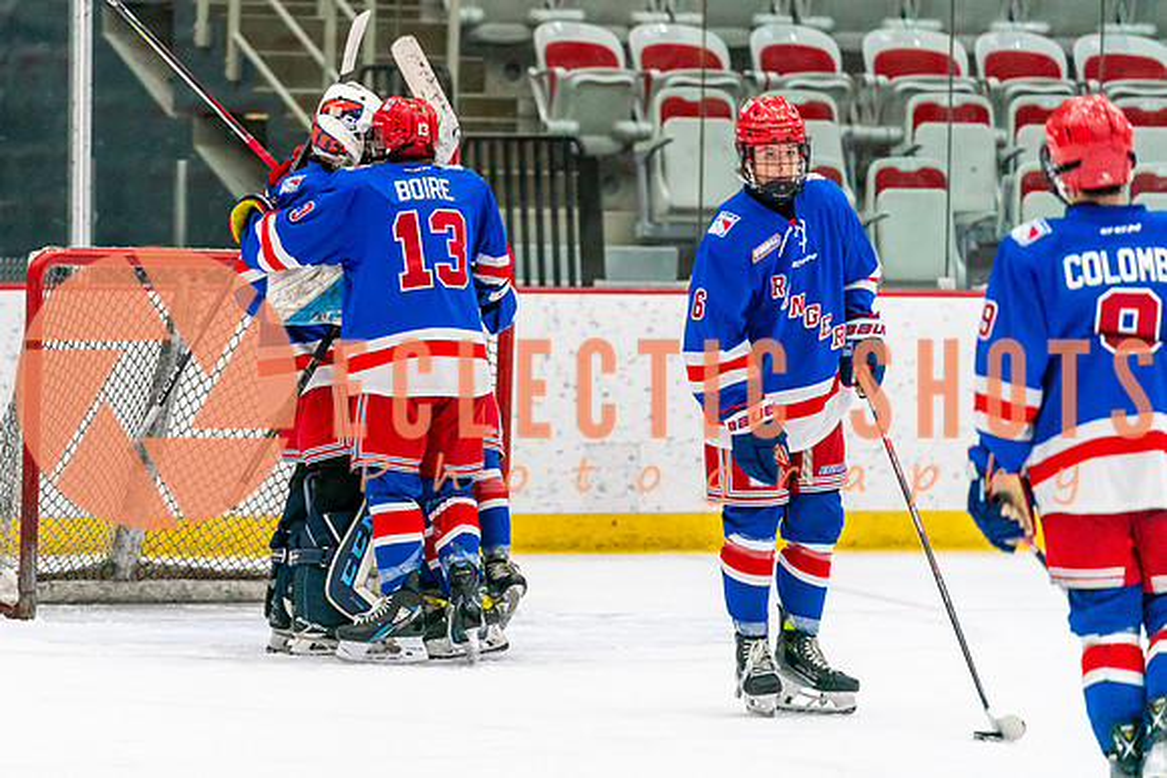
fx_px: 8593
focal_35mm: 265
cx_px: 394
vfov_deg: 5.2
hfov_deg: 7.8
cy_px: 318
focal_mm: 200
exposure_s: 1/1250
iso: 3200
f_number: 2.8
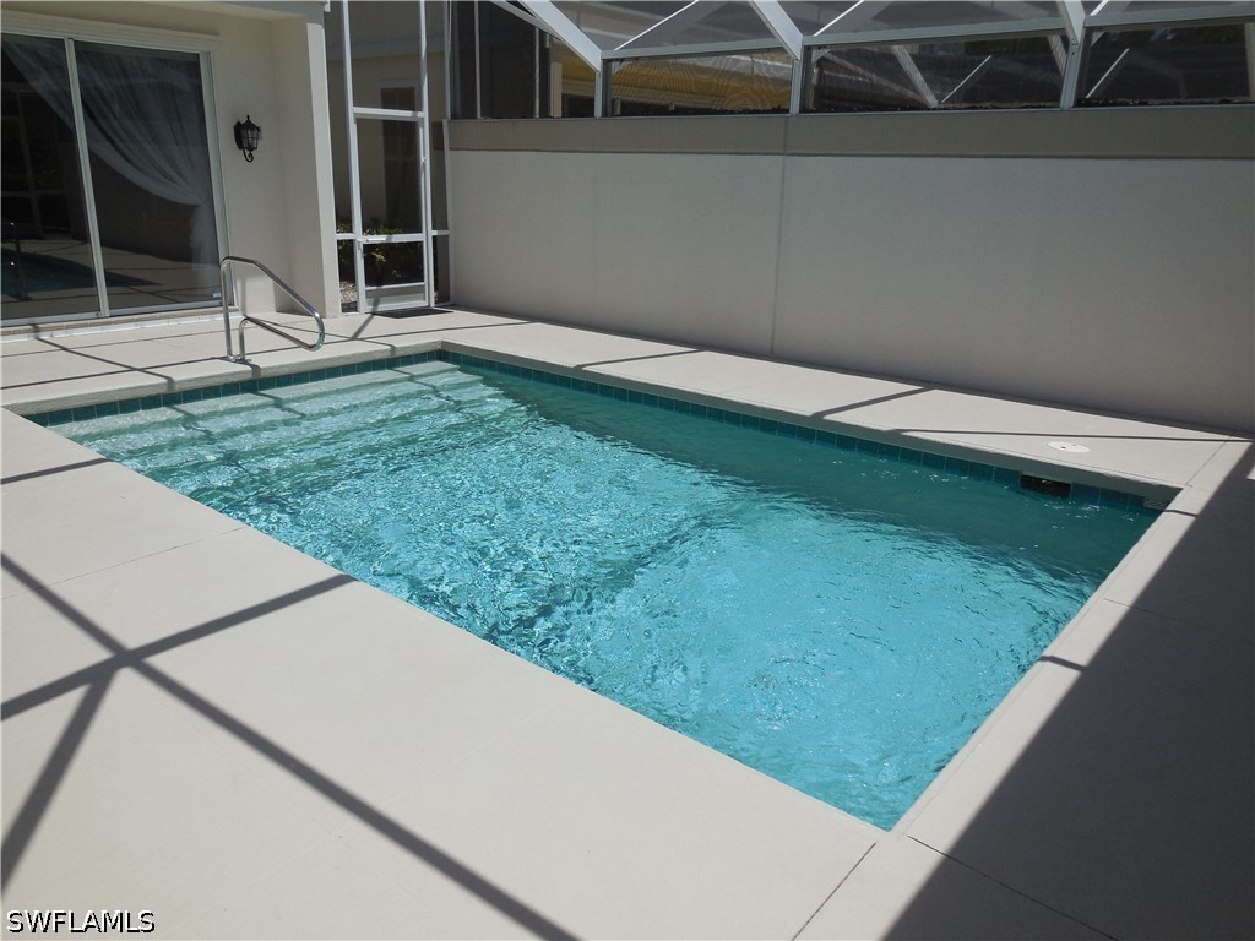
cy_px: 470
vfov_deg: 54.9
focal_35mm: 25
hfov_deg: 69.4
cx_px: 628
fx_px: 906
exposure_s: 1/640
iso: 125
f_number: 6.2
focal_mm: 4.5
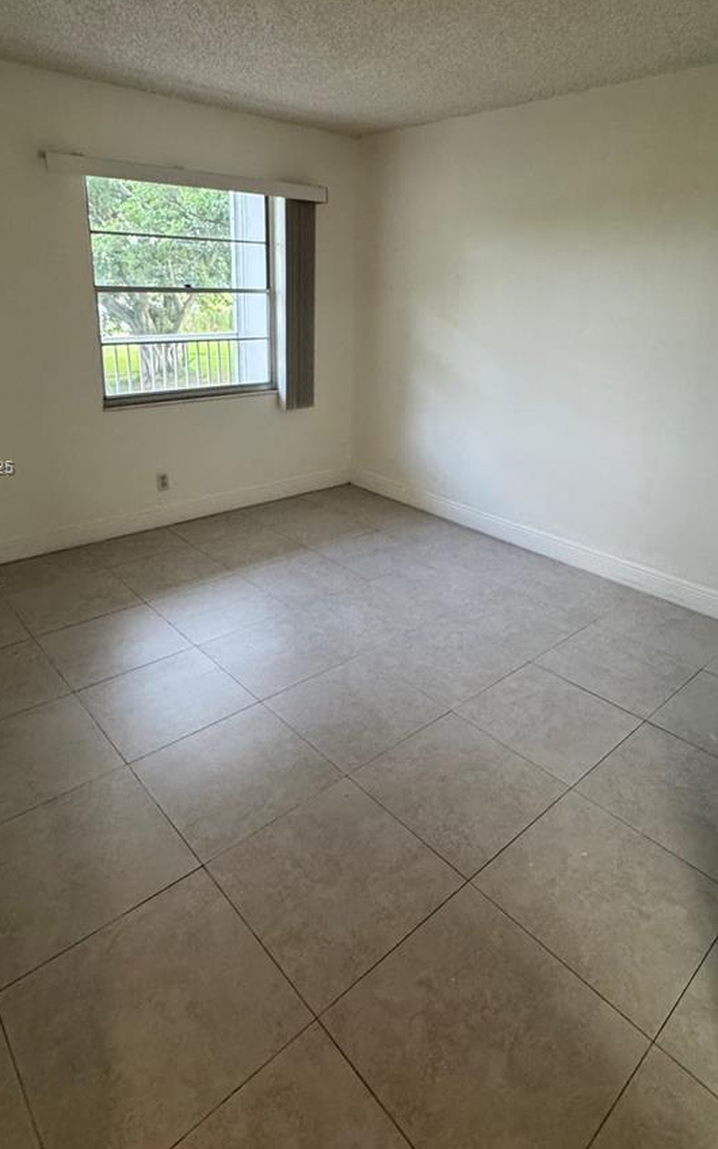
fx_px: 657
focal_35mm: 21
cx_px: 375
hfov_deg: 57.2
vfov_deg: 81.5
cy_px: 469
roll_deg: -1.9
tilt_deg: -15.4
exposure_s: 1/60
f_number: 2.2
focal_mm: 2.22
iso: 320
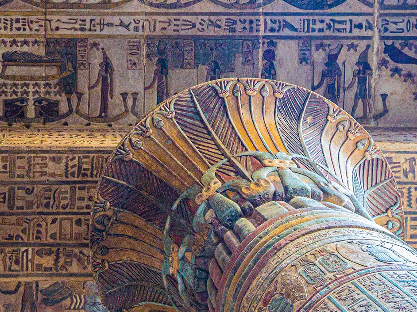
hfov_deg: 27.2
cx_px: 45
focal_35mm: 69
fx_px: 831
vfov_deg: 20.9
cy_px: 33
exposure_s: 1/160
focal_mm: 22
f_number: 2.8
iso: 4000
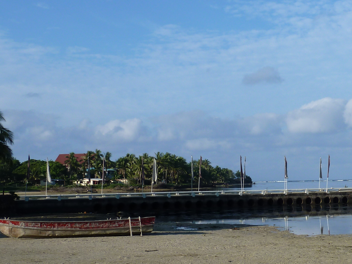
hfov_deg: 24.3
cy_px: 151
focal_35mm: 79
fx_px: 803
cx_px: 283
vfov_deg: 18.7
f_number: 5
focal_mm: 6.5
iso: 80
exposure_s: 1/400
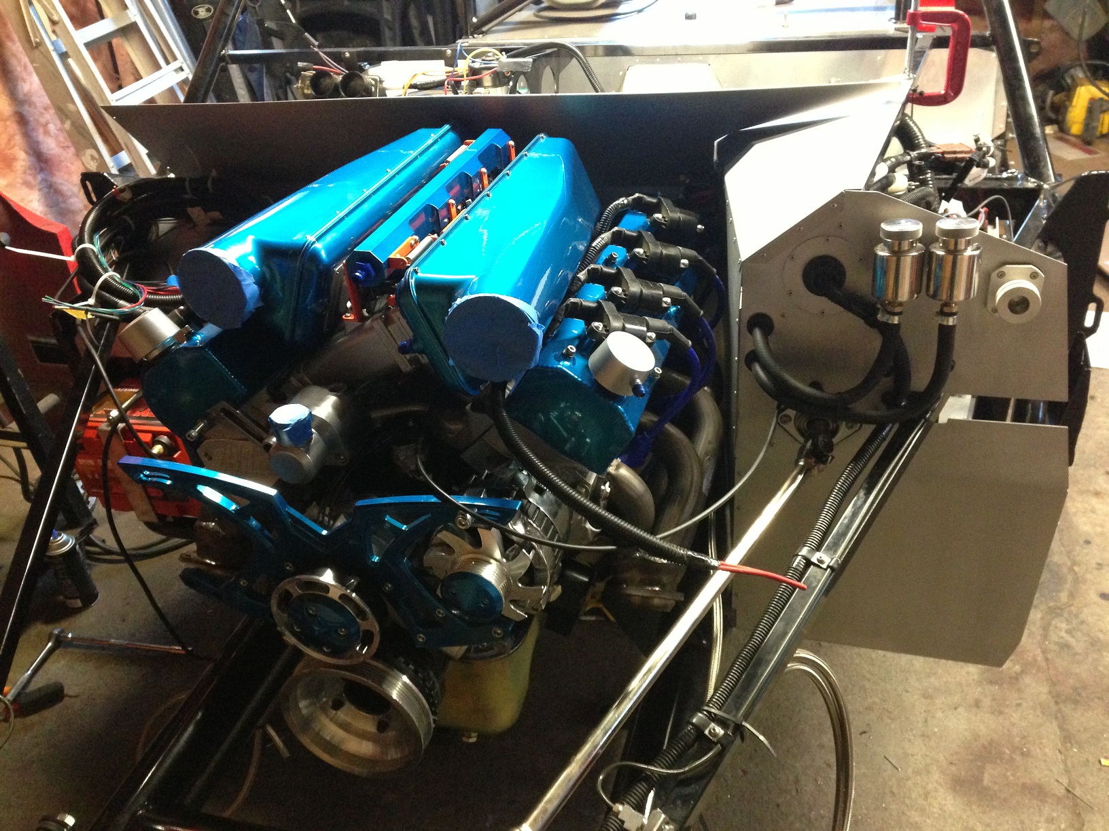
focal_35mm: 33
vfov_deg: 42.9
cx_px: 554
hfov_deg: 55.4
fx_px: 1057
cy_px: 416
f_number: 2.4
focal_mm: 4.13
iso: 500
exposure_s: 1/15
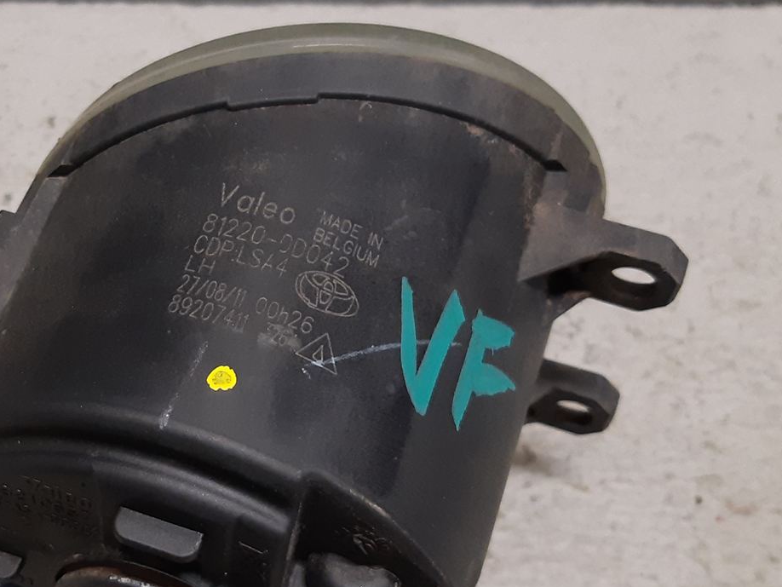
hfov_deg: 32.4
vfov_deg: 25.2
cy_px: 325
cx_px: 161
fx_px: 1311
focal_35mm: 58
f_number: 1.7
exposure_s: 1/50
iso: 200
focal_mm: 3.93
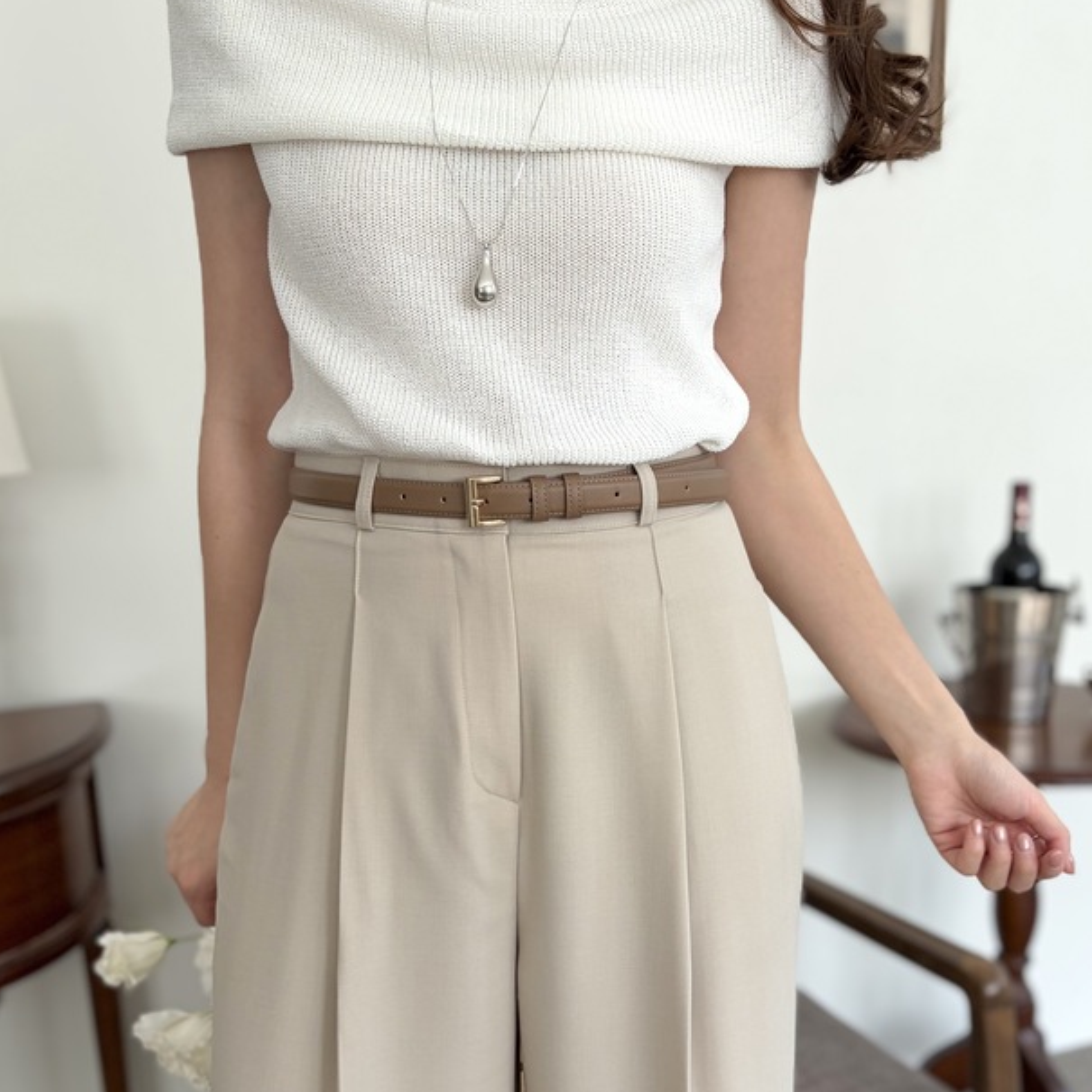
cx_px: 619
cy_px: 650
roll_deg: +1.2
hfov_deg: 43.8
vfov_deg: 43.7
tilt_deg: -11.9
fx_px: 1356
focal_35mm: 38
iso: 32
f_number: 1.6
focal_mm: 5.96
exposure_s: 1/122
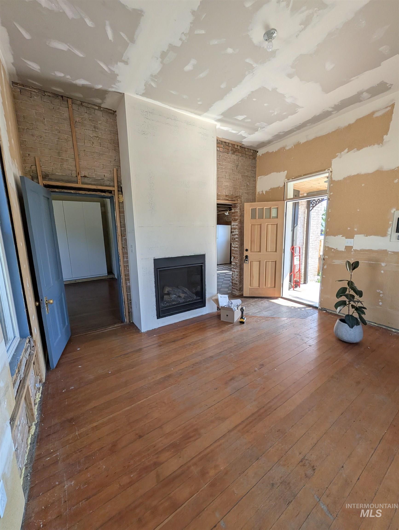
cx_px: 200
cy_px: 265
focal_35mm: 12
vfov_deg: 110.5
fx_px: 184
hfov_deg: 94.6
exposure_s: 1/532
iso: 51
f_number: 1.7
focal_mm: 2.02
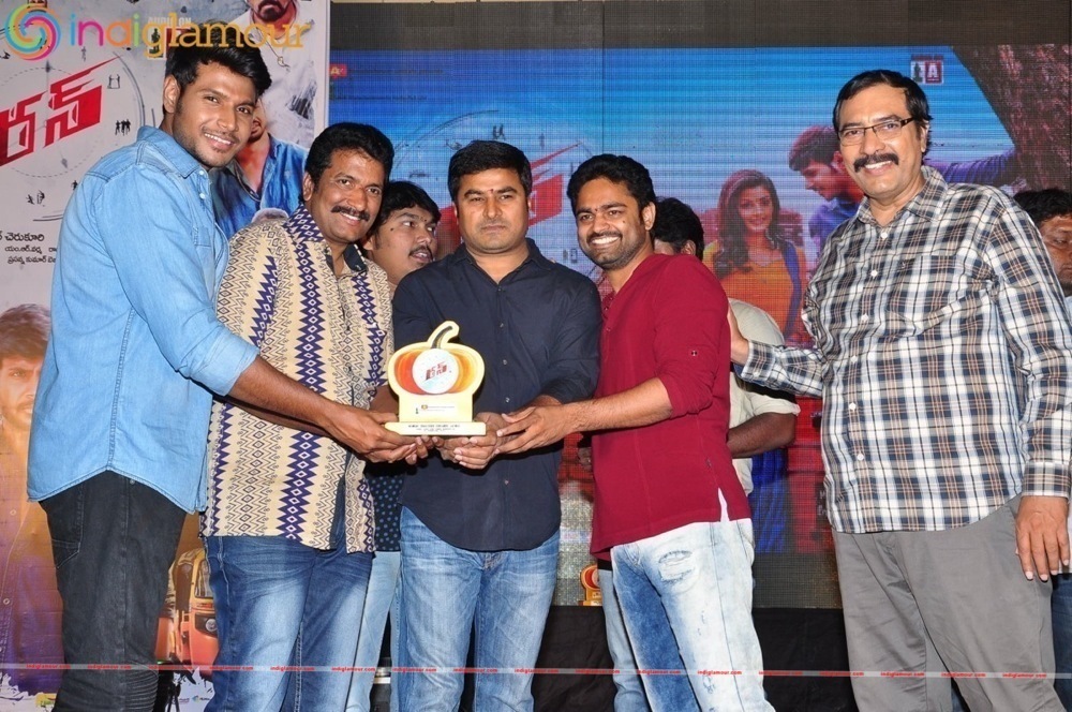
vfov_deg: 28.0
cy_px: 356
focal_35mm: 48
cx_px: 536
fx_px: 1427
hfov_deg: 41.2
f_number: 8
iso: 500
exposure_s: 1/125
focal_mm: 32
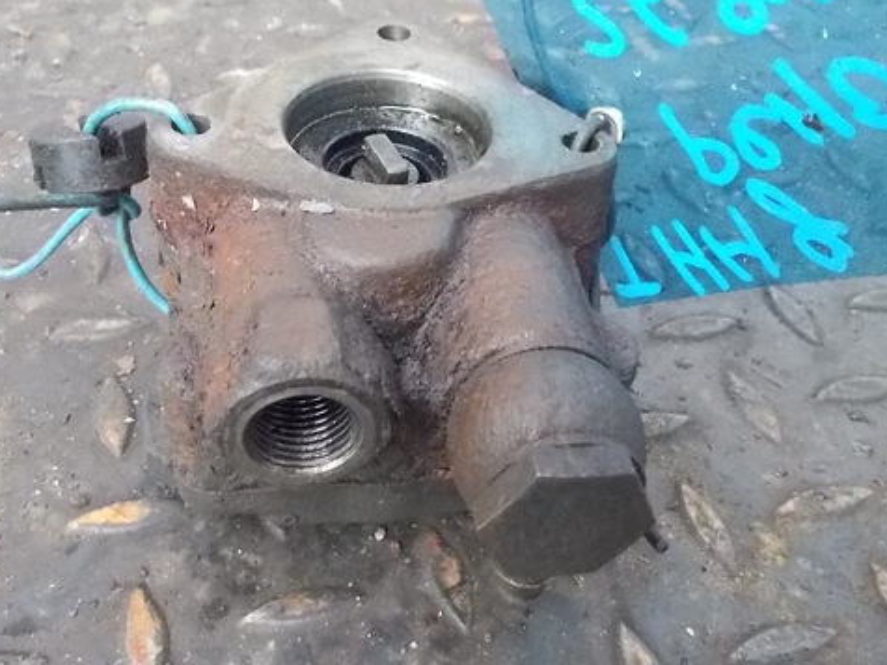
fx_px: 999
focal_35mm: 39
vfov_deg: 36.8
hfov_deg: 47.8
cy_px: 292
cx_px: 421
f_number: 3.3
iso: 800
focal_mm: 4.1
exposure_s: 1/40
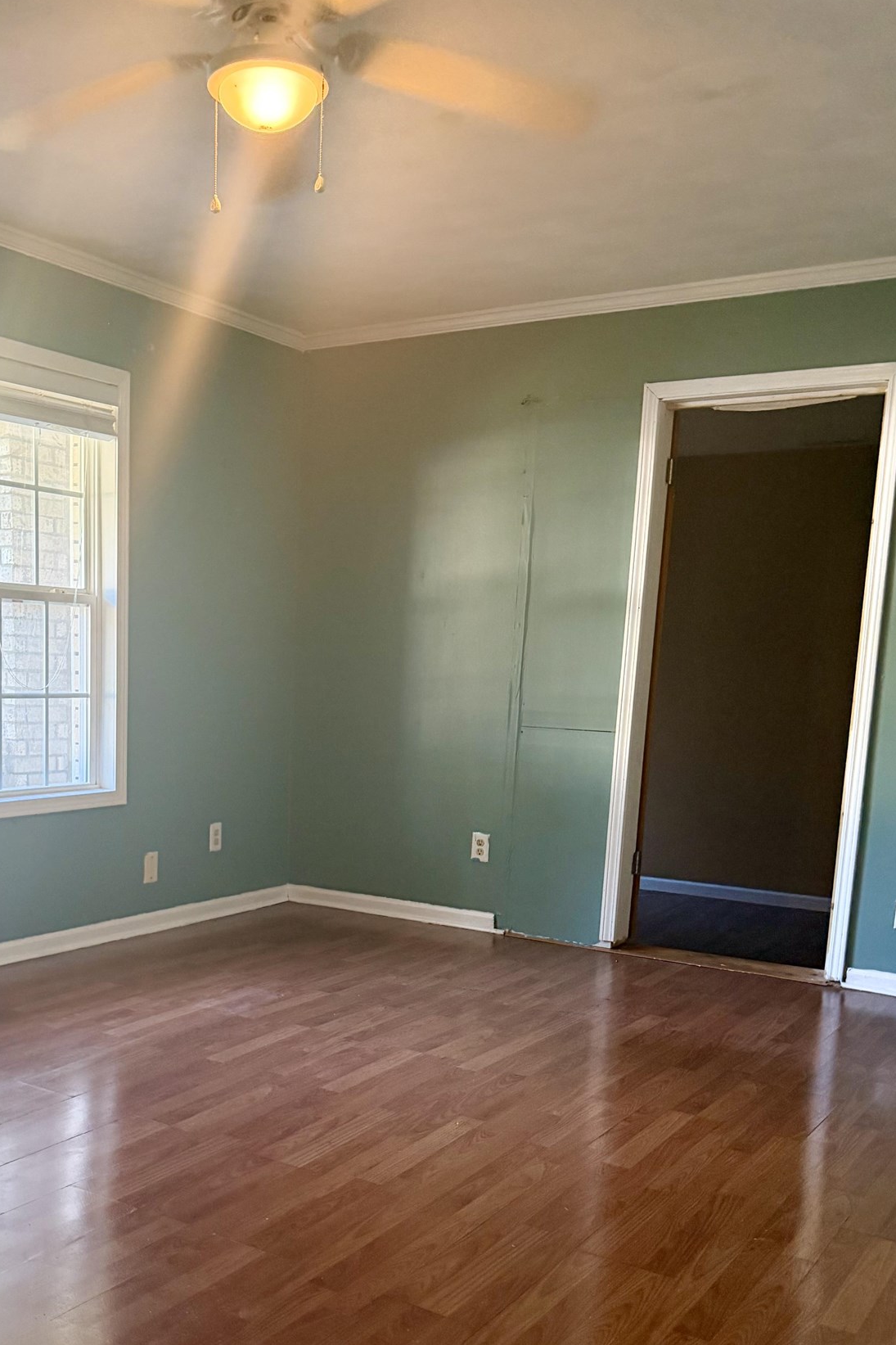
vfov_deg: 53.5
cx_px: 283
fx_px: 1307
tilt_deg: -9.2
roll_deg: -1.8
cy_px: 881
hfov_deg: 37.3
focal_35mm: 35
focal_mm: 6.76
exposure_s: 1/60
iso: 500
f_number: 1.78
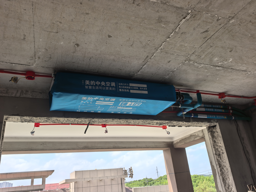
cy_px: 96
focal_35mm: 27
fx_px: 200
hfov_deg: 65.3
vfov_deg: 51.4
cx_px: 128
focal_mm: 6.98
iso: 50
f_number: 4
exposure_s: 1/100
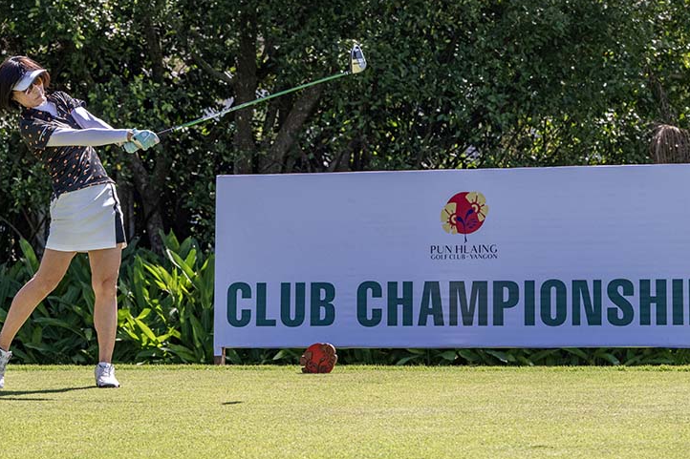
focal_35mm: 109
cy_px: 175
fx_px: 2089
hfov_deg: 18.8
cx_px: 317
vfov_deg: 12.6
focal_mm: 82
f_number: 5.6
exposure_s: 1/2000
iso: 1000
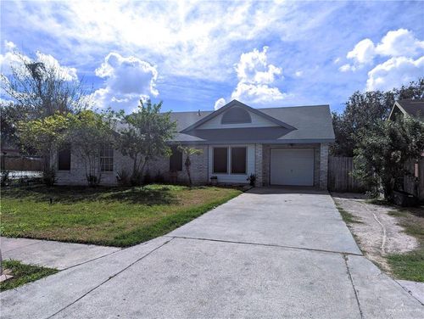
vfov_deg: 56.9
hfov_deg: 71.5
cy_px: 160
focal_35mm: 24
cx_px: 212
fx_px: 294
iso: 46
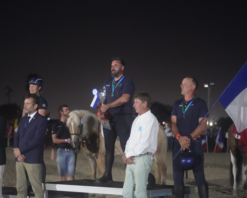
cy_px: 99
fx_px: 841
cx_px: 110
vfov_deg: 13.4
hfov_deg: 16.7
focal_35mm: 115
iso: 12800
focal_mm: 102
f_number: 2.8
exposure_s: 1/125
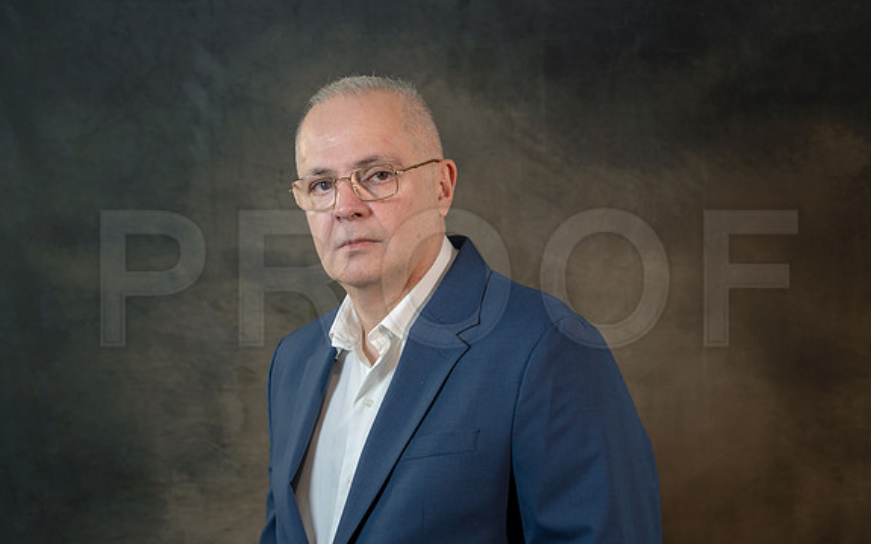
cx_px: 435
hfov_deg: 19.3
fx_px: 2563
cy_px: 283
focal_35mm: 108
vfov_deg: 12.1
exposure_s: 1/100
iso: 250
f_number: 5
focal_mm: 105
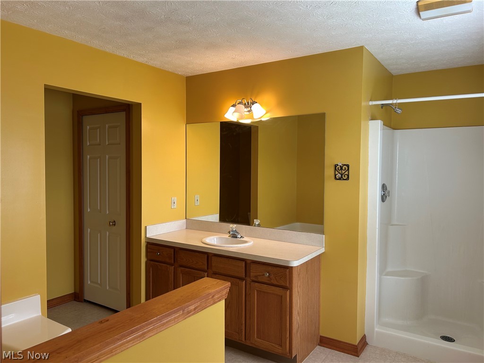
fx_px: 364
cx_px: 242
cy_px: 182
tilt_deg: -2.3
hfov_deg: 67.3
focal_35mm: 26
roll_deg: +0.4
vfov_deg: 53.1
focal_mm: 5.7
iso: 50
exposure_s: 1/120
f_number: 1.5
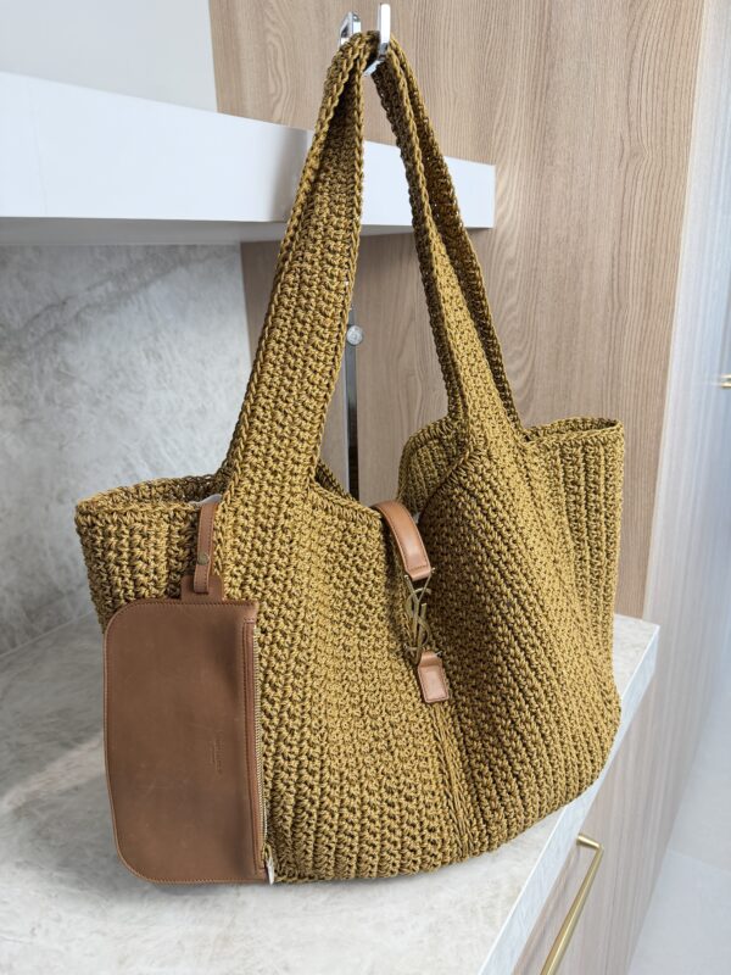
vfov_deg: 71.6
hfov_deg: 56.8
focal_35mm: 24
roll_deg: +1.5
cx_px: 366
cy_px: 488
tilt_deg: -18.5
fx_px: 676
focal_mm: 6.76
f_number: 1.78
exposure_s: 1/120
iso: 160
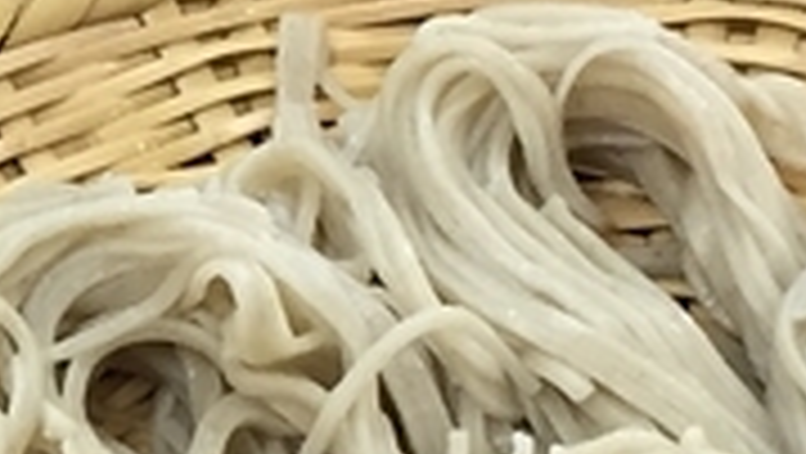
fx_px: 4534
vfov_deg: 5.7
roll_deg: +2.5
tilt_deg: -44.0
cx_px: -419
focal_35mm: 212
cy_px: 494
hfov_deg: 9.8
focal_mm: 4.15
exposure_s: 1/30
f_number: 2.2
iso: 40
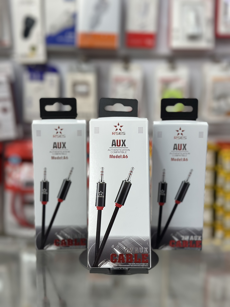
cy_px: 154
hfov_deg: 30.3
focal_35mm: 48
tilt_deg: -9.5
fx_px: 425
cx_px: 115
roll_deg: -0.7
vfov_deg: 39.7
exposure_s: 1/178
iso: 80
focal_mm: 6.86
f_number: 1.78
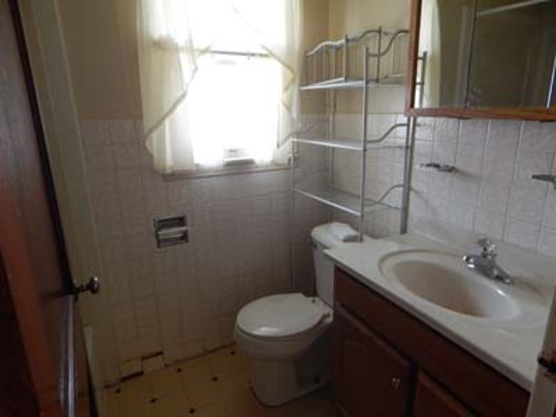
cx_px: 278
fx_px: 353
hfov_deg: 76.4
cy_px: 208
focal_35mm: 22
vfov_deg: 61.1
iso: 400
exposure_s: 1/13
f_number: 3
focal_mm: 4
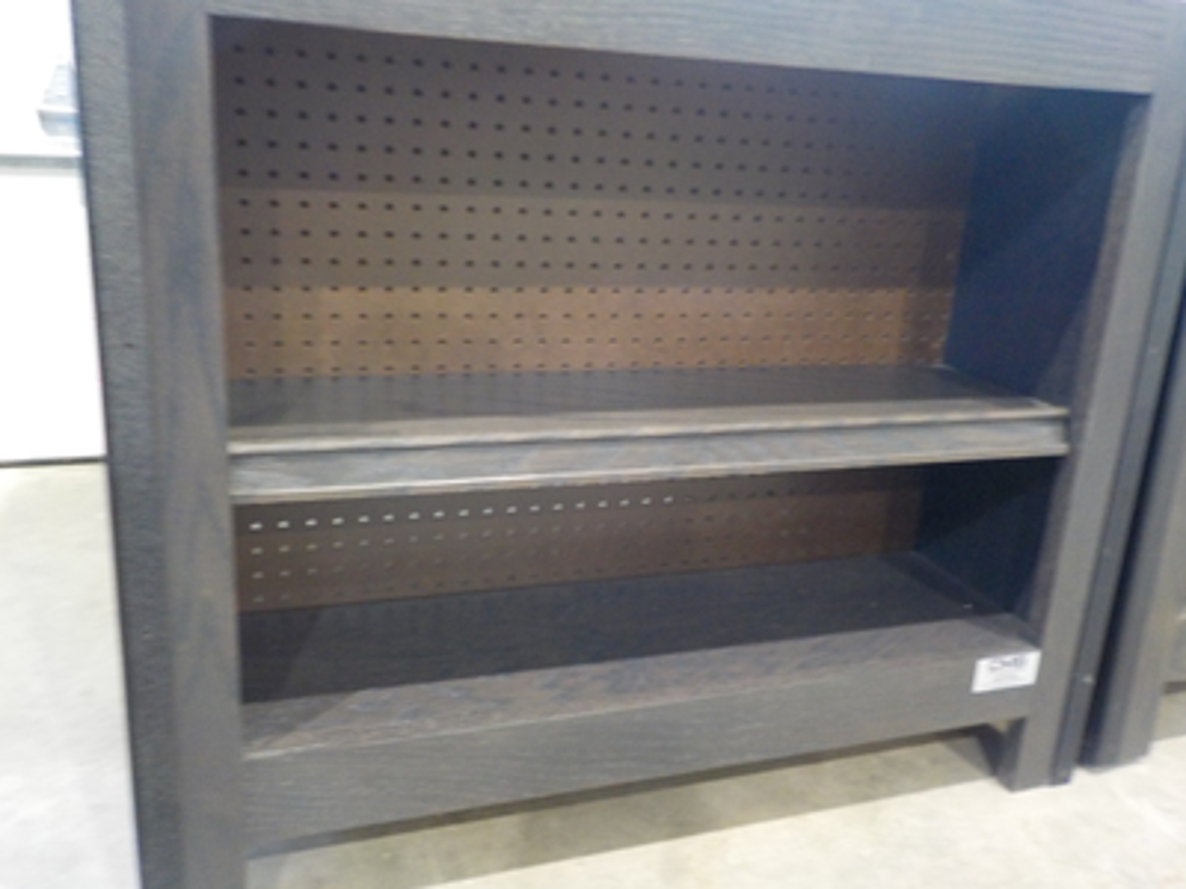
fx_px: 1028
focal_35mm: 30
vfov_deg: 46.8
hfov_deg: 60.0
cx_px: 593
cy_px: 444
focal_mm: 4.1
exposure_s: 1/8
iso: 400
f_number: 3.3
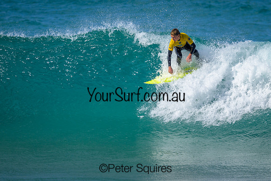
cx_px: 163
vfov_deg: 1.4
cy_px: 72
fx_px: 7262
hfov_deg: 2.1
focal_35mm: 964
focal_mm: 800
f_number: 6.3
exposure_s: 1/2000
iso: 220
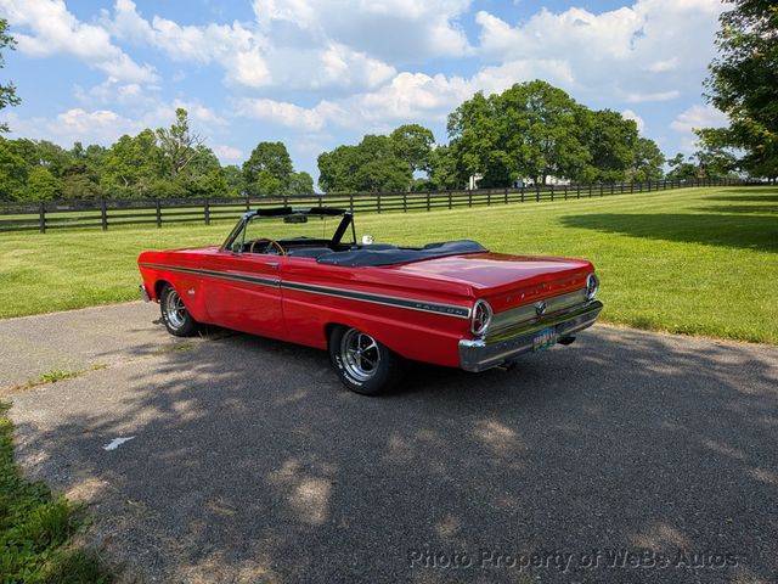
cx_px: 389
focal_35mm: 24
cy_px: 292
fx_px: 539
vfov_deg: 56.8
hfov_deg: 71.6
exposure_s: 1/1905
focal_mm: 4.53
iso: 43
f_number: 1.7
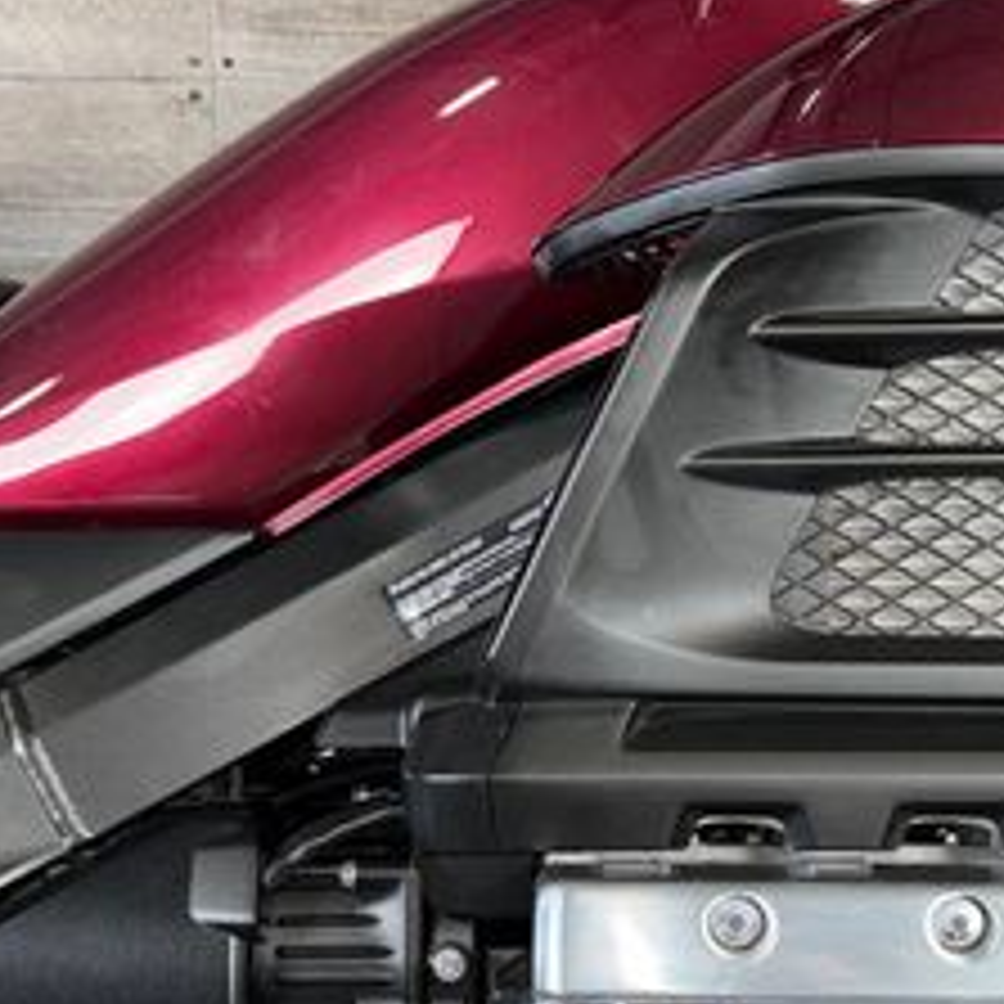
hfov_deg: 28.2
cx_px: 531
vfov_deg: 28.1
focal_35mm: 61
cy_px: 594
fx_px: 2002
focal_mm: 6.76
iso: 80
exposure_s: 1/23
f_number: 1.78
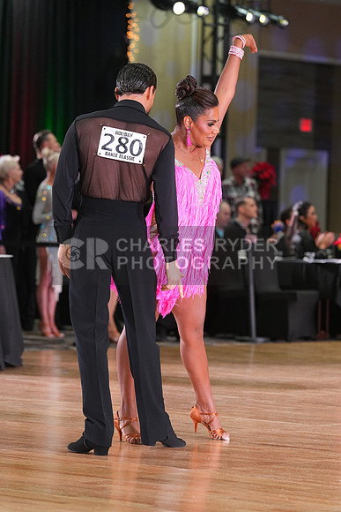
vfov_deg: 12.2
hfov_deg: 8.1
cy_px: 256
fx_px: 2400
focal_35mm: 169
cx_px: 170
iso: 2500
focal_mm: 169
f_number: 4.5
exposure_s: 1/200
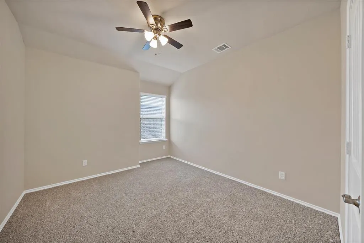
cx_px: 182
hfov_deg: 112.6
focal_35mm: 12
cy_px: 122
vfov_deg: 90.1
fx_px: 121
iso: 640
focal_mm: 12
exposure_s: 1/3
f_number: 9
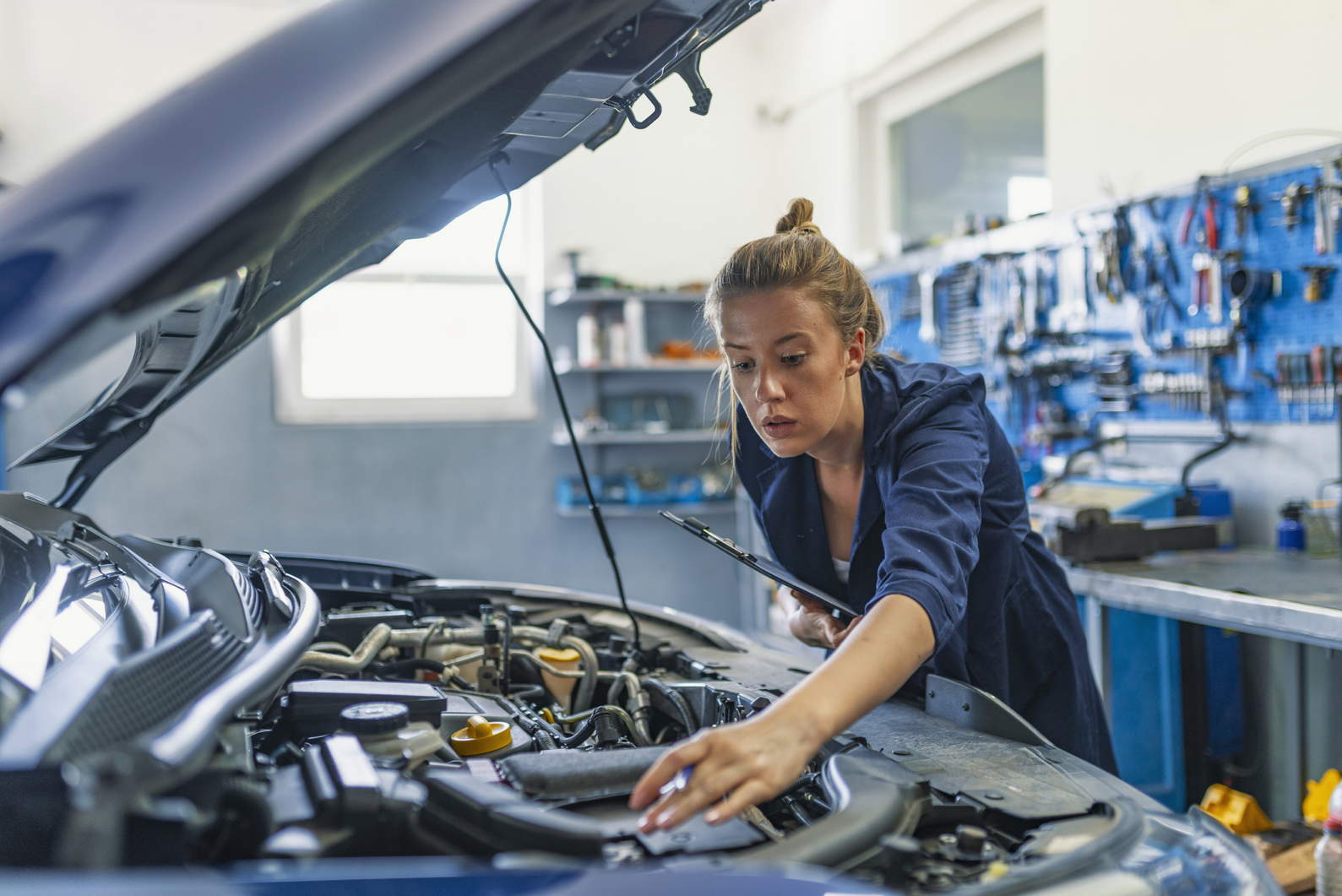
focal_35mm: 35
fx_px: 1305
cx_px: 671
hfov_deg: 54.4
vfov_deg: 37.9
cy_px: 448
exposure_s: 1/125
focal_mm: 35
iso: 200
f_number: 2
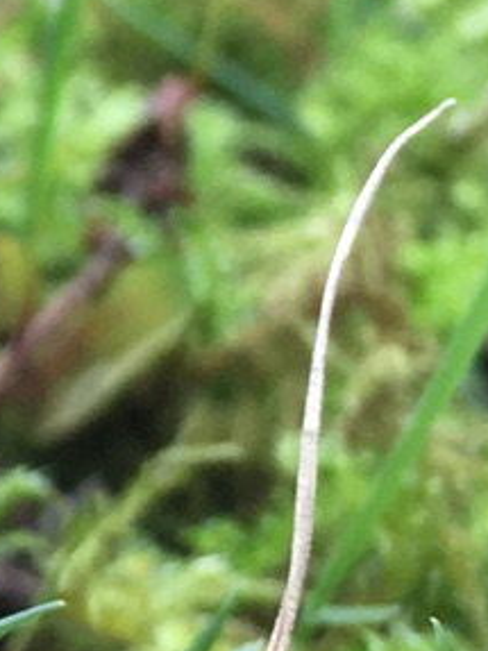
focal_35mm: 207
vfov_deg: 9.6
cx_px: -1087
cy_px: 333
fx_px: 3894
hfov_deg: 6.4
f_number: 2.2
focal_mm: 4.15
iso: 40
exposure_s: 1/100
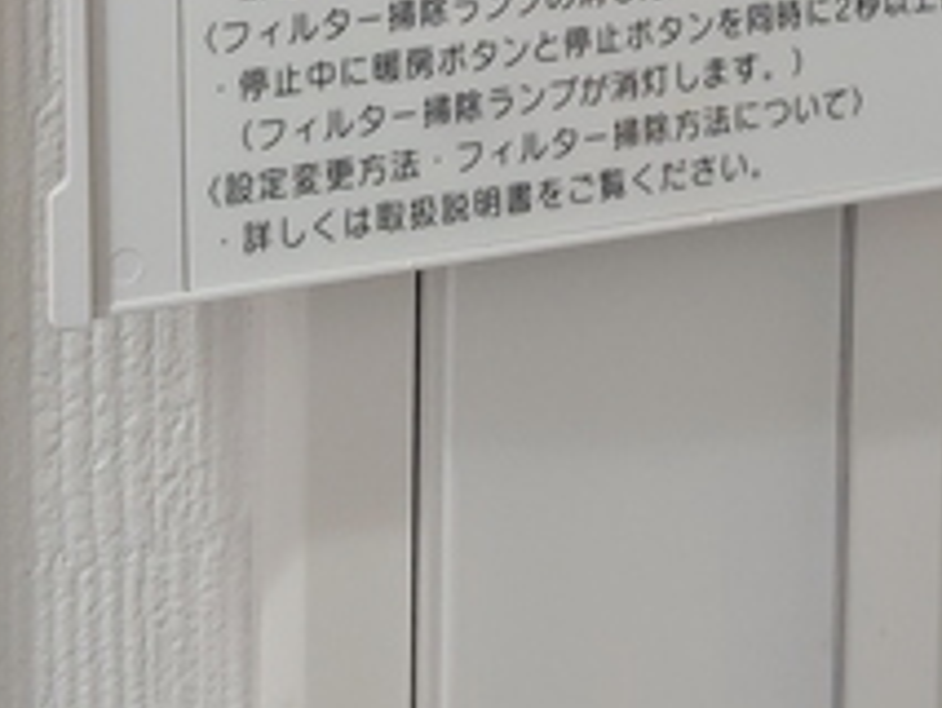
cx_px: 849
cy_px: -810
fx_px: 2941
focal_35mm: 108
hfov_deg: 17.9
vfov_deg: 11.9
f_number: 1.8
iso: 50
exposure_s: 1/24
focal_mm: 5.23
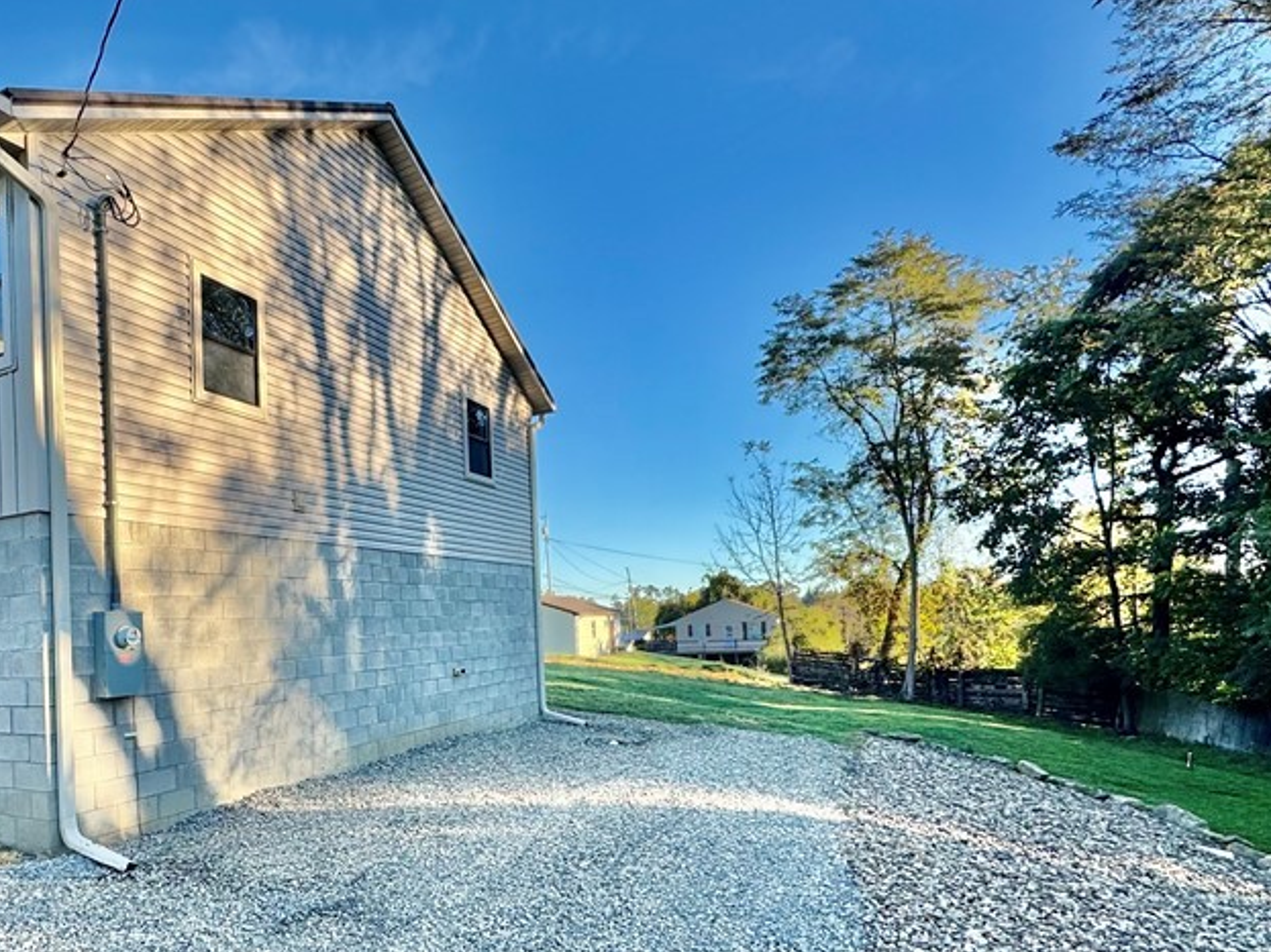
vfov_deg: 57.9
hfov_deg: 71.3
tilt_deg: +5.0
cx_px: 402
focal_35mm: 23
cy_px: 614
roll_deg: +2.1
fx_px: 844
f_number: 2.2
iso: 40
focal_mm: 2.22
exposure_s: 1/565
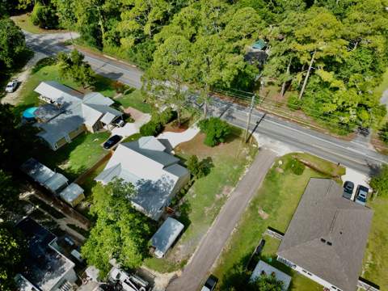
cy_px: 146
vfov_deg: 53.1
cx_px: 194
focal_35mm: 26
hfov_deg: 67.3
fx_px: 291
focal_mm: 4.73
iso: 100
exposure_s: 1/597
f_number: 2.2
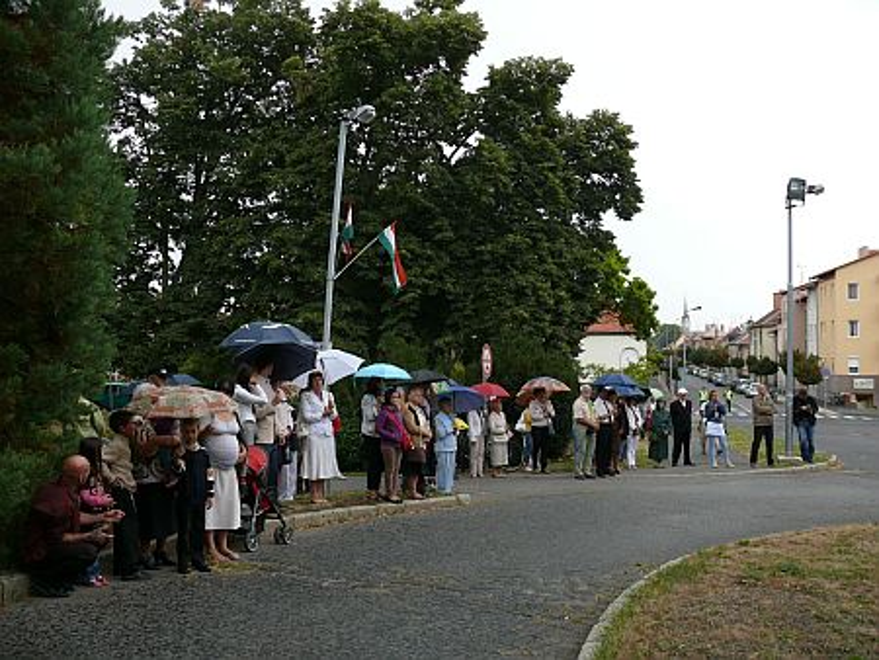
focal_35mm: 35
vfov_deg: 40.7
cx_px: 440
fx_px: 889
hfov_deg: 52.6
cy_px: 330
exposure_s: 1/250
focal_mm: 7.4
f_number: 2.8
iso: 100
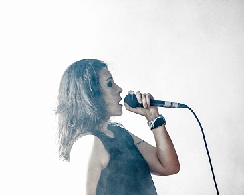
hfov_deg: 12.7
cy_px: 157
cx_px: 114
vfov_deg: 10.1
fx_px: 1098
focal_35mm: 152
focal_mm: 82
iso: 4000
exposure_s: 1/25
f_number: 2.8
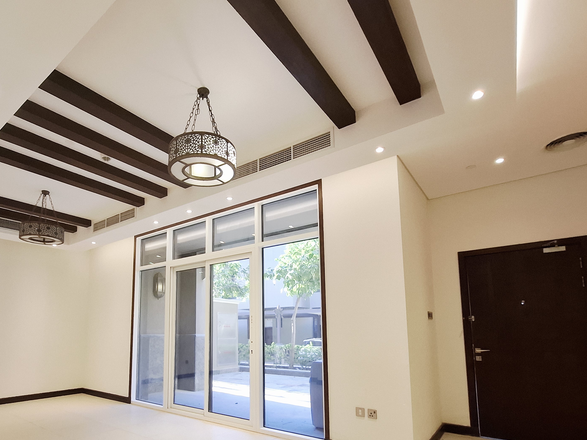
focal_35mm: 19
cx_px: 245
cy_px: 295
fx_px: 322
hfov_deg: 84.0
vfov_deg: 66.8
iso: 125
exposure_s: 1/50
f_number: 2.2
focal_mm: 1.74
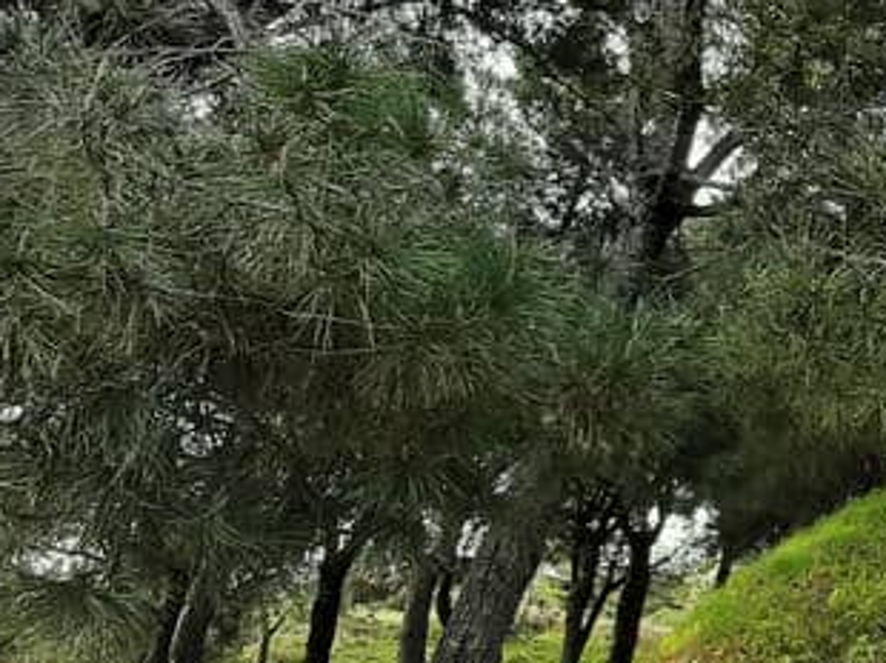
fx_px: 1100
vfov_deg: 33.0
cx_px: 1017
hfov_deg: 36.0
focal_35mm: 43
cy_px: 180
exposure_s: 1/265
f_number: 2.2
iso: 40
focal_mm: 1.42
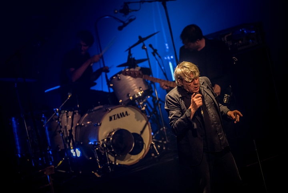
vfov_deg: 6.9
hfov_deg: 10.3
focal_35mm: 200
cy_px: 96
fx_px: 1601
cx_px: 144
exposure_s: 1/100
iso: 1600
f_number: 2.8
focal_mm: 200
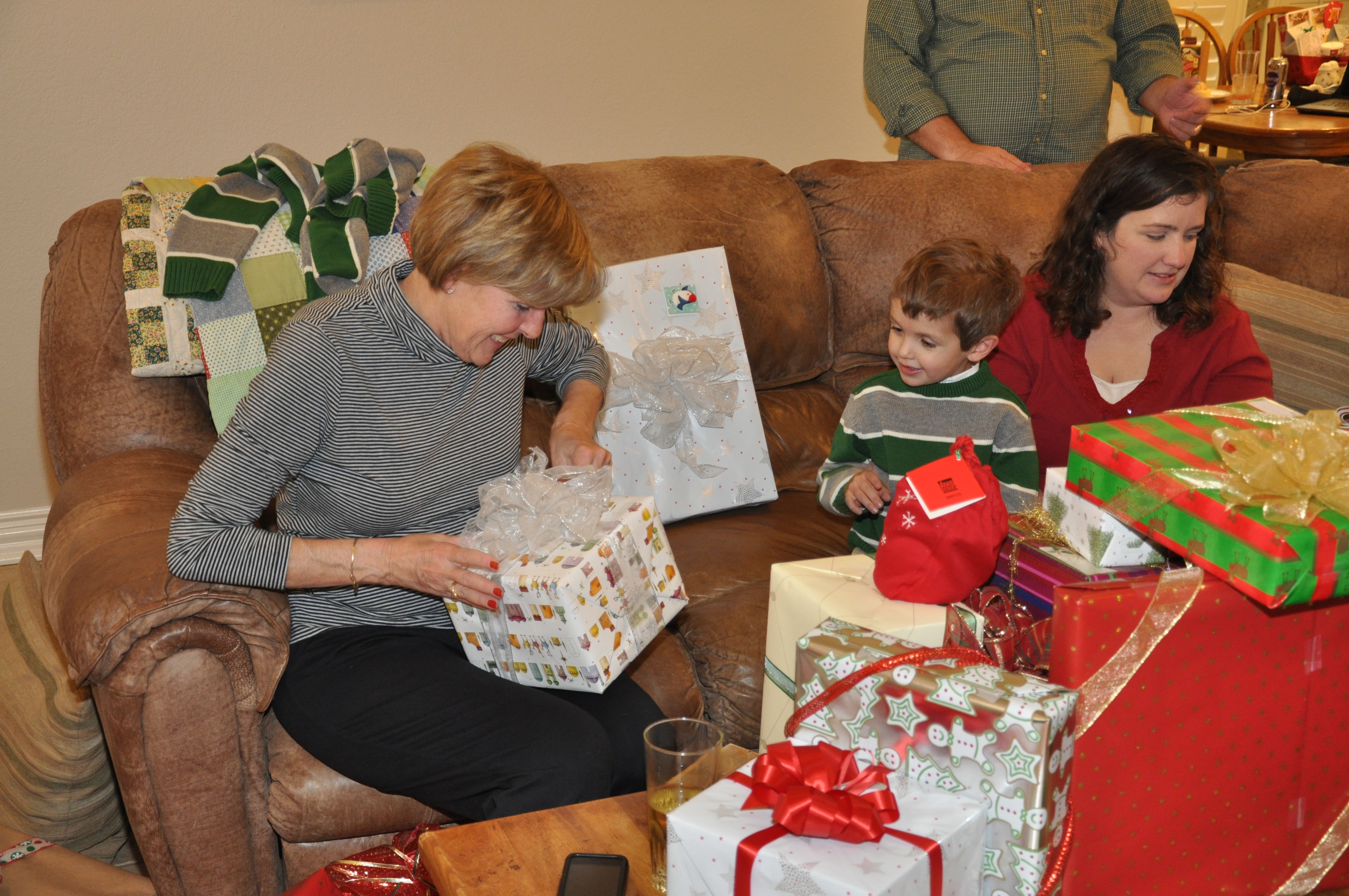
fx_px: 1796
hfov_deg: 41.2
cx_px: 674
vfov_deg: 28.0
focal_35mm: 48
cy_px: 448
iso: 800
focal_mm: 32
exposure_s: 1/60
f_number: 4.2
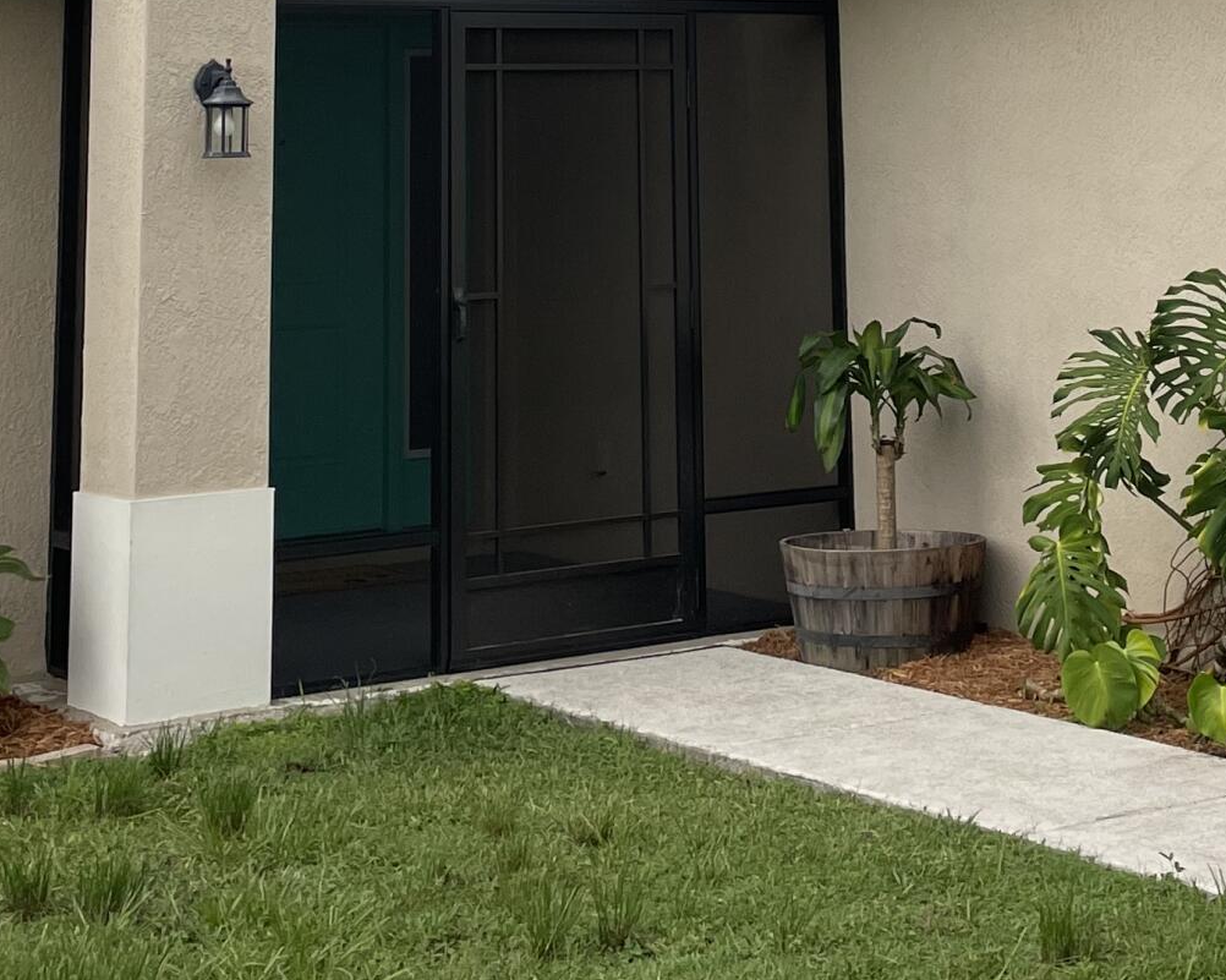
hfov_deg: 24.9
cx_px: 848
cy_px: -323
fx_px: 2757
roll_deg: +1.8
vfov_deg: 18.6
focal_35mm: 76
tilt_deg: +11.7
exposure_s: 1/4000
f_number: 1.6
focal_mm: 4.2
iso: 32
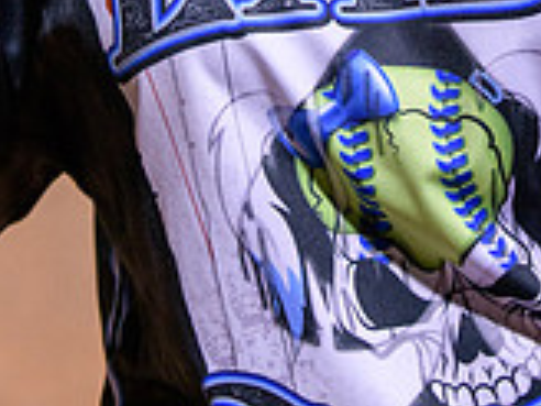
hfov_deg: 10.7
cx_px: 383
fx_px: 2891
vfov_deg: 7.8
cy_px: -330
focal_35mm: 185
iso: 4000
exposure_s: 1/250
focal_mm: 70
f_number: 5
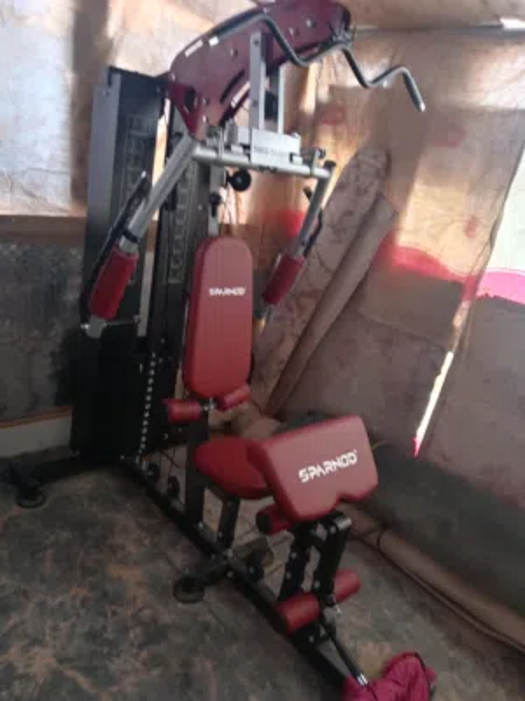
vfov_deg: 65.4
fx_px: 547
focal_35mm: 27
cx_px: 262
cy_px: 350
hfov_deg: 51.3
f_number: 1.8
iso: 893
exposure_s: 1/20
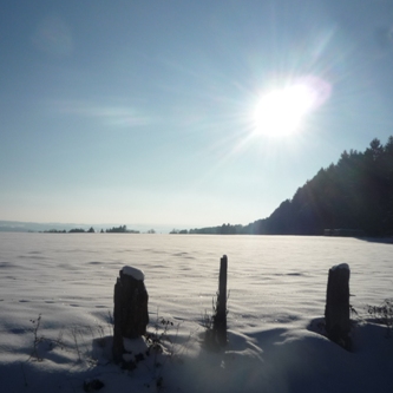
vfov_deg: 43.9
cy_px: 196
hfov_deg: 43.8
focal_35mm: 38
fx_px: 488
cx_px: 175
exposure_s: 1/1000
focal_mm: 5.2
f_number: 8
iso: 100
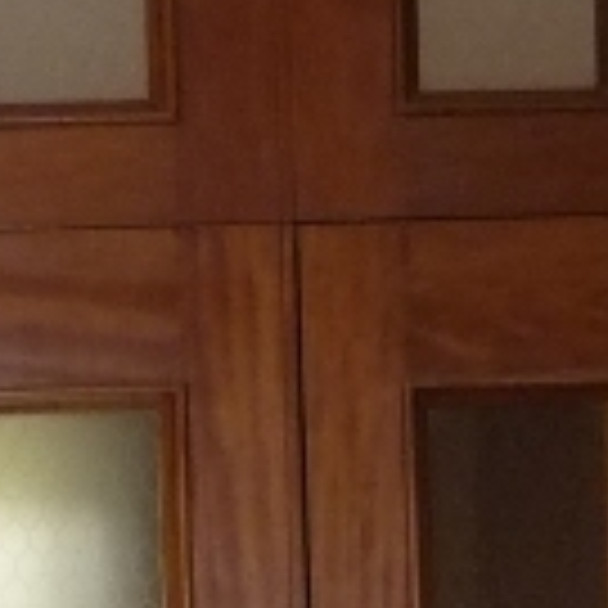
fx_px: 4411
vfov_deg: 7.2
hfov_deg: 7.8
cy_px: 1680
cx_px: 5
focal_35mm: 222
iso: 200
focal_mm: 5.5
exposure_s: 1/30
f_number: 2.8
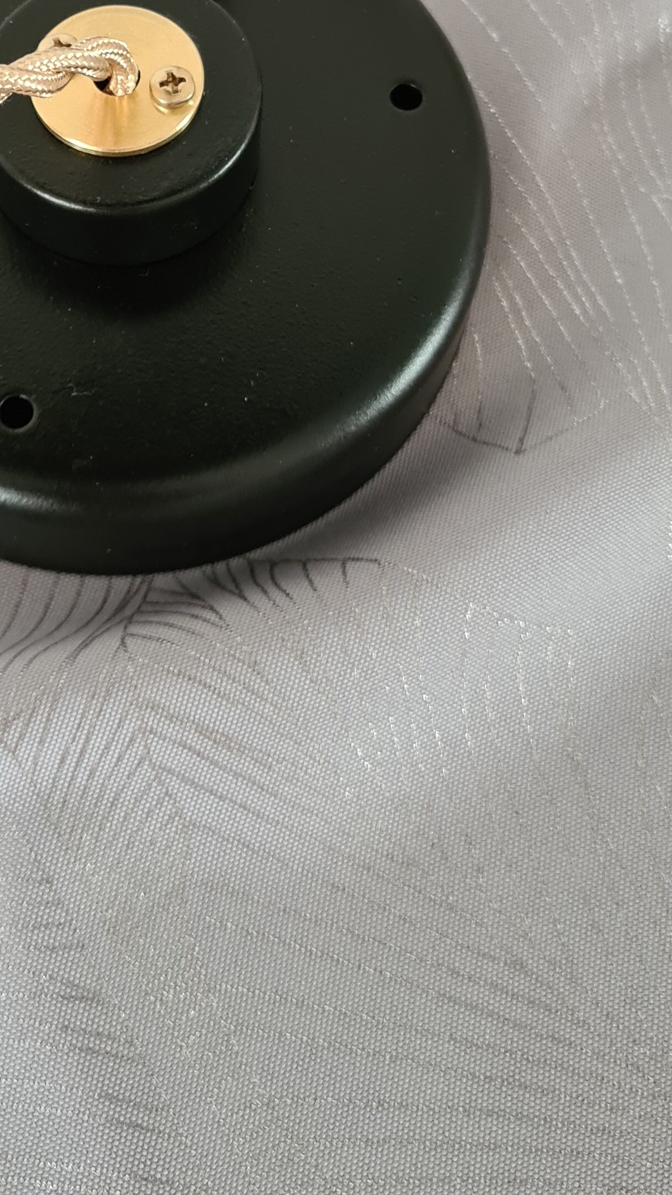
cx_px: 159
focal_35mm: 53
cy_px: 160
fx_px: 1679
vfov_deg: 37.1
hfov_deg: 22.4
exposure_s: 1/50
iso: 500
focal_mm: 5.4
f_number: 1.8
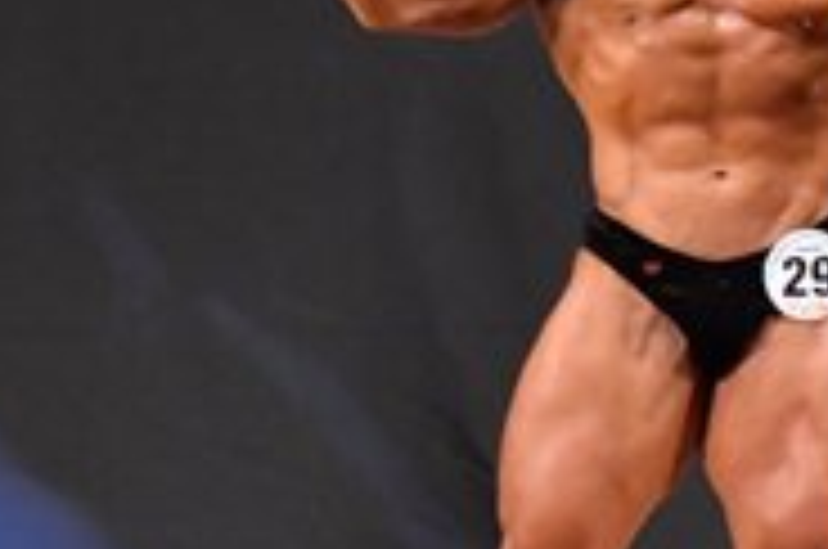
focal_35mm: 788
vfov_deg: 1.7
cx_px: 1694
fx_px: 18092
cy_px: 36
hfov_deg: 2.6
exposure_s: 1/400
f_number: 5.6
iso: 7200
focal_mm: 125
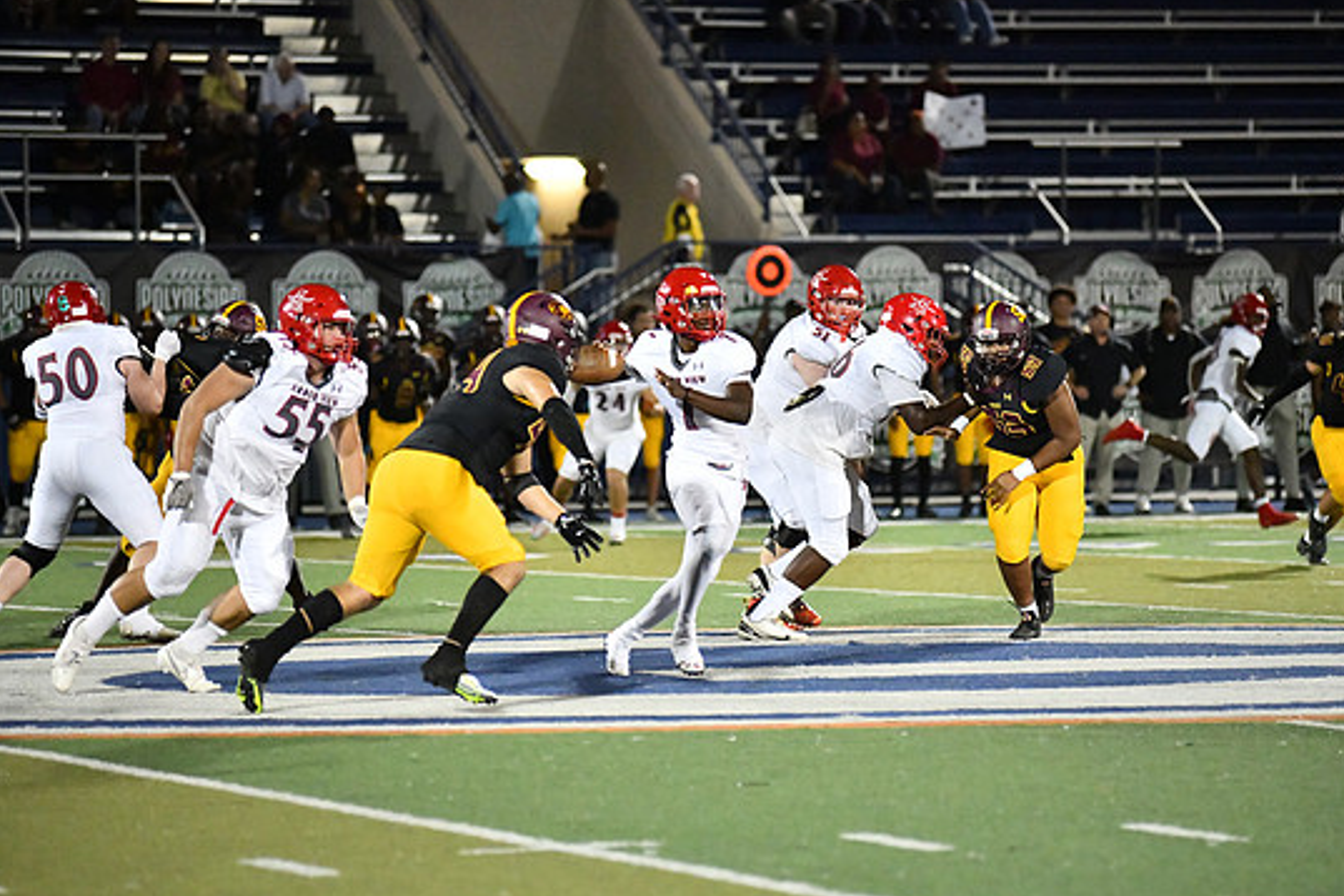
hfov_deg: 10.9
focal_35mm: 189
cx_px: 718
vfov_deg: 7.3
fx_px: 7055
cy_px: 429
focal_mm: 175
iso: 14400
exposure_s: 1/3200
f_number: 2.8
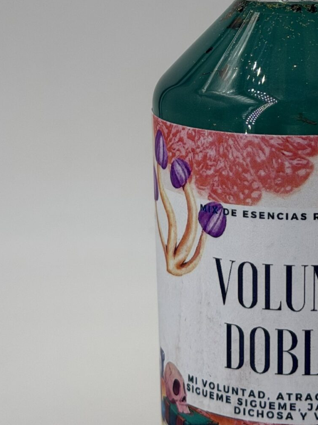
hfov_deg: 11.9
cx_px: 325
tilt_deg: -6.4
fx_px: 1507
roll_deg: -0.8
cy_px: 51
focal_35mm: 123
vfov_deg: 15.8
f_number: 1.78
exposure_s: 1/2088
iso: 64
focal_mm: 6.76
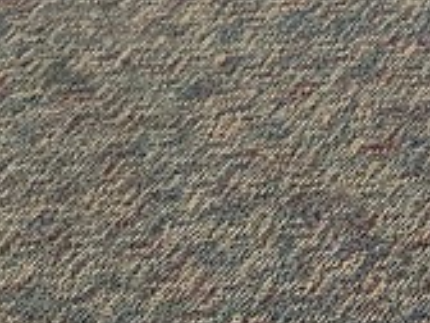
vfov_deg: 8.9
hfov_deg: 11.3
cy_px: -600
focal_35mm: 140
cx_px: 1085
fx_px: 1739
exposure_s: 1/120
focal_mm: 5.4
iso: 200
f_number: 1.8
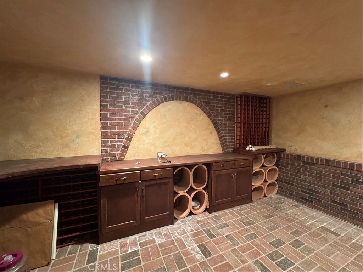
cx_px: 182
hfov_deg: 102.1
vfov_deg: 85.7
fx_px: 147
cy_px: 136
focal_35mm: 14
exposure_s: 1/60
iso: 640
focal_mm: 2.22
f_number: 2.2
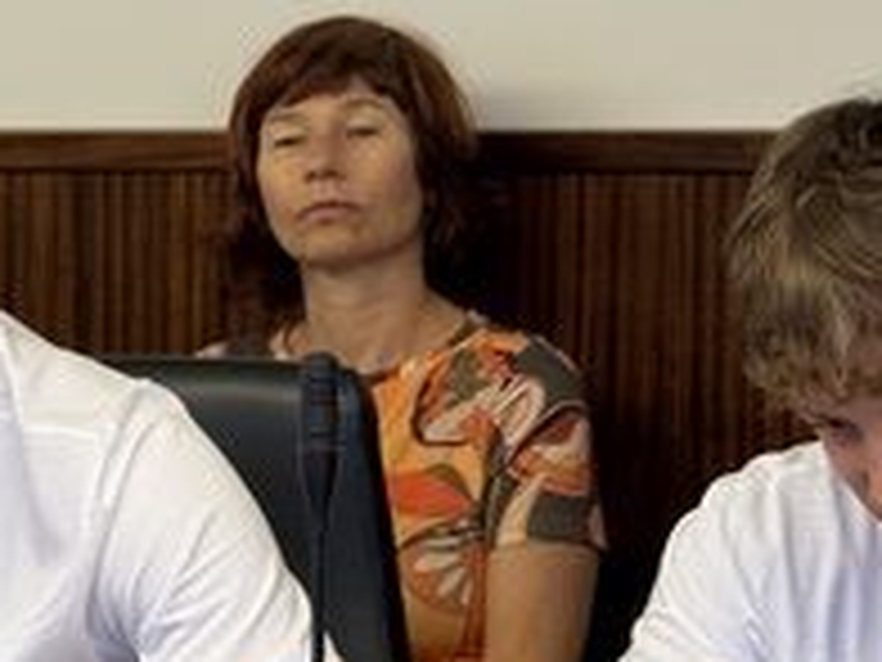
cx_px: 27
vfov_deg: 5.4
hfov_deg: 7.2
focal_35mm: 275
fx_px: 7007
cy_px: 248
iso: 160
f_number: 2.8
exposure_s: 1/50
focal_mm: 15.66
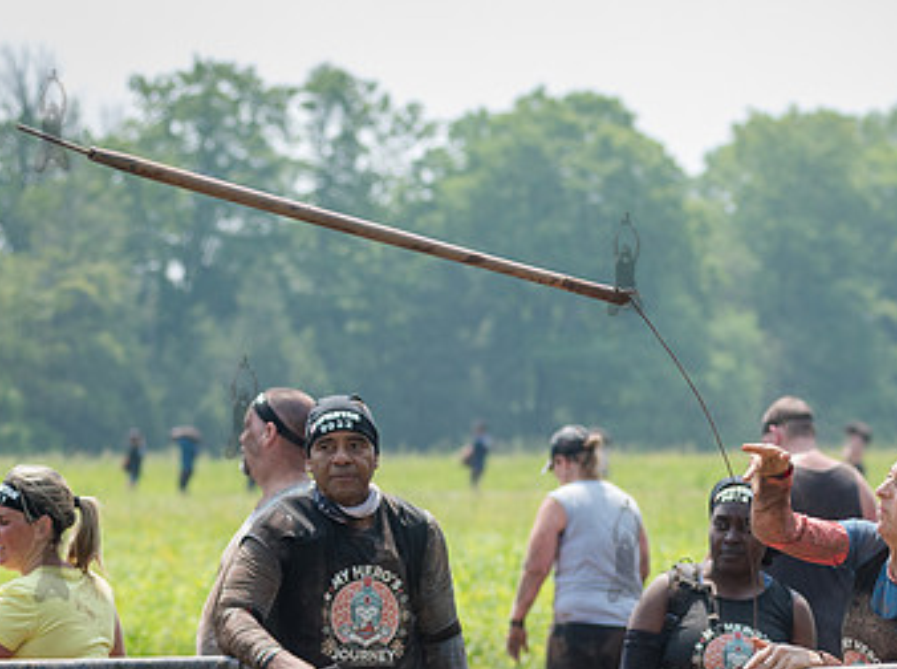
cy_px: 611
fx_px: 4861
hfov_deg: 10.5
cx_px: 796
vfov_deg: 7.8
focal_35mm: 188
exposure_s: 1/1600
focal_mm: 92
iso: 400
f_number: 4
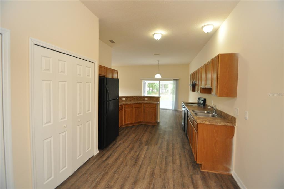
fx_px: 118
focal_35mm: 15
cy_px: 94
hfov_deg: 100.4
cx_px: 142
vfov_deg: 77.2
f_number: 4
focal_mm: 10
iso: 800
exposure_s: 1/60
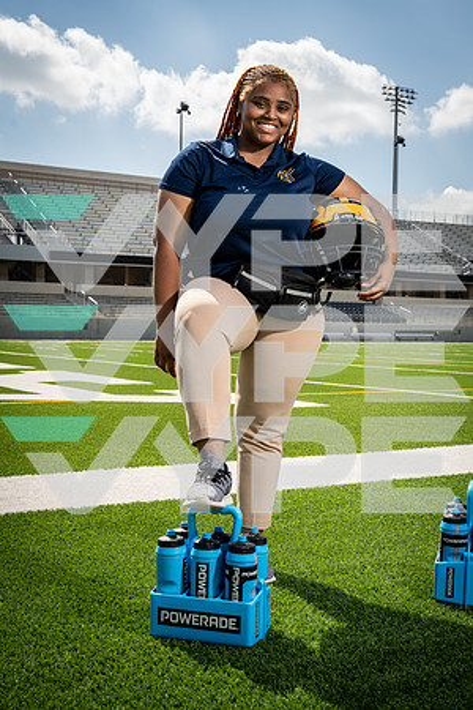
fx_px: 926
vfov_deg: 41.9
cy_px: 355
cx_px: 236
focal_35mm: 47
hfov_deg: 28.6
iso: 125
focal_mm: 47
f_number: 8
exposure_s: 1/250
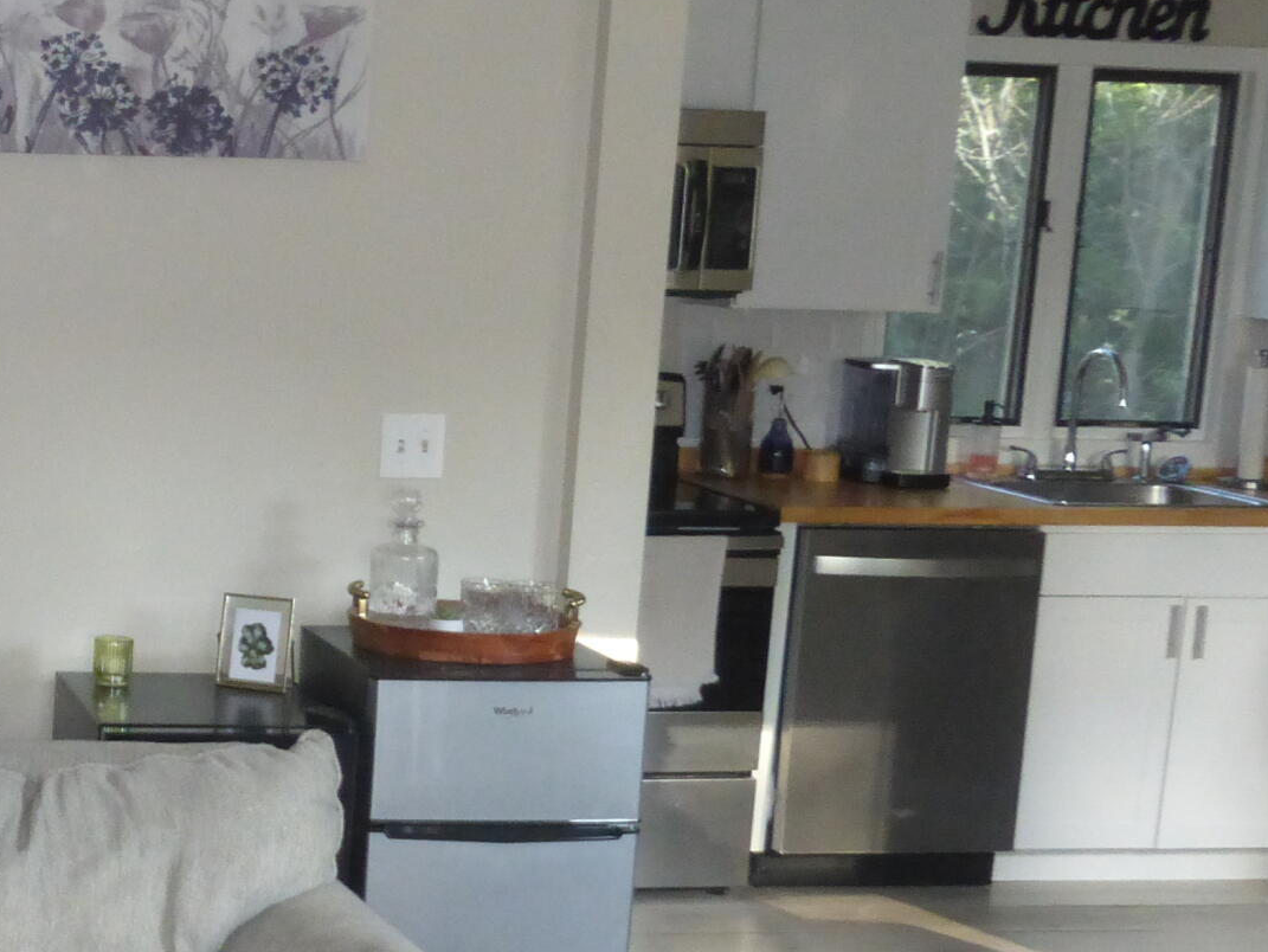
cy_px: 674
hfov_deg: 25.5
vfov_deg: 20.9
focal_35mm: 70
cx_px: -165
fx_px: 2565
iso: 320
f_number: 3.3
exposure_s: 1/60
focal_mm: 4.3
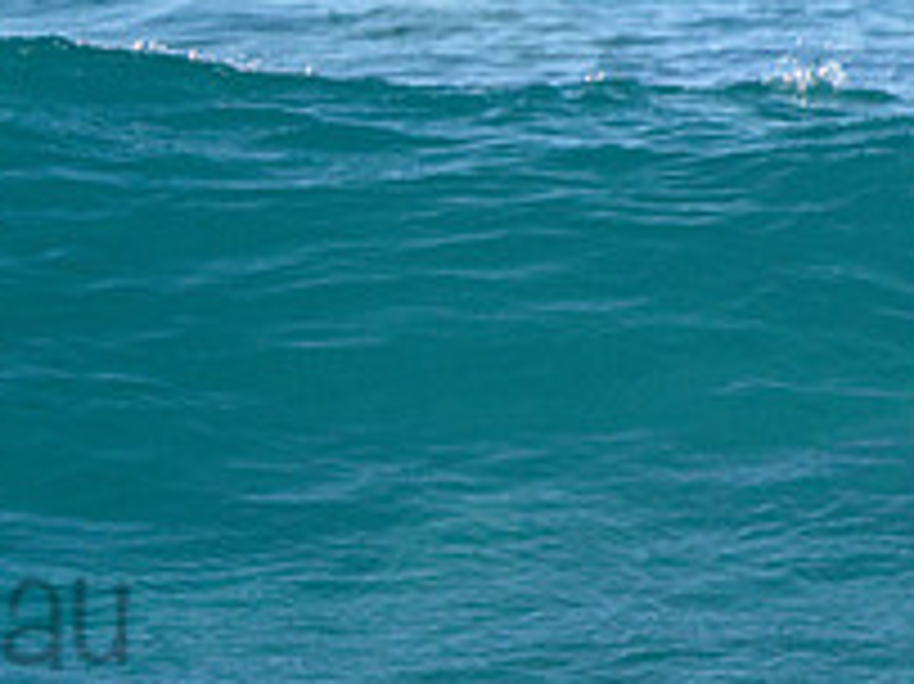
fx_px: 44332
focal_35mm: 1680
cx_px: -637
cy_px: 518
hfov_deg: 1.2
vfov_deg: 0.9
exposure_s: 1/2000
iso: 400
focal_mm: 500
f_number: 5.6
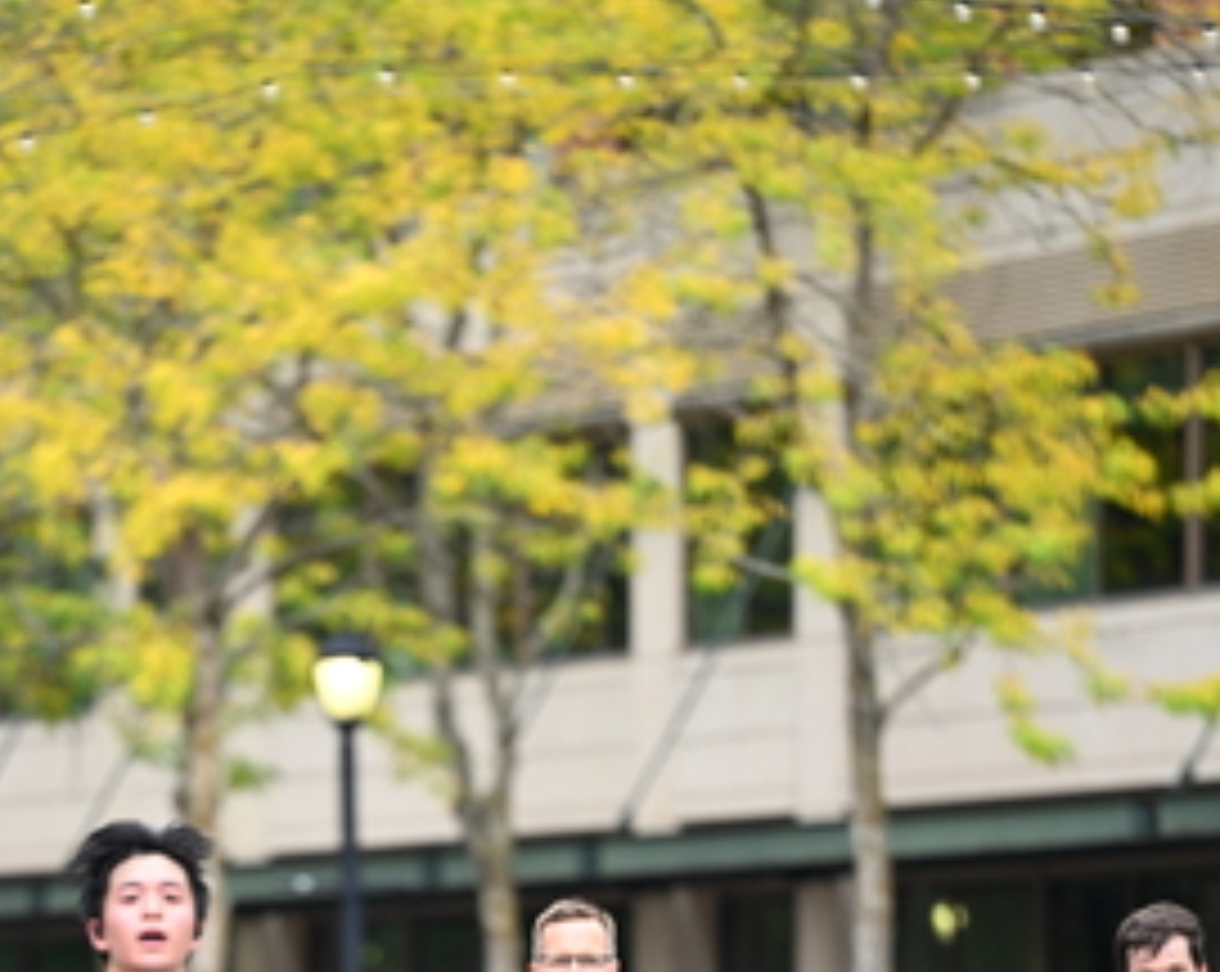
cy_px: 1206
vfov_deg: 4.6
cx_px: 506
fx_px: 12042
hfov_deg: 5.8
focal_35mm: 334
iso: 800
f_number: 2.8
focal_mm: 175
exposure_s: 1/1600
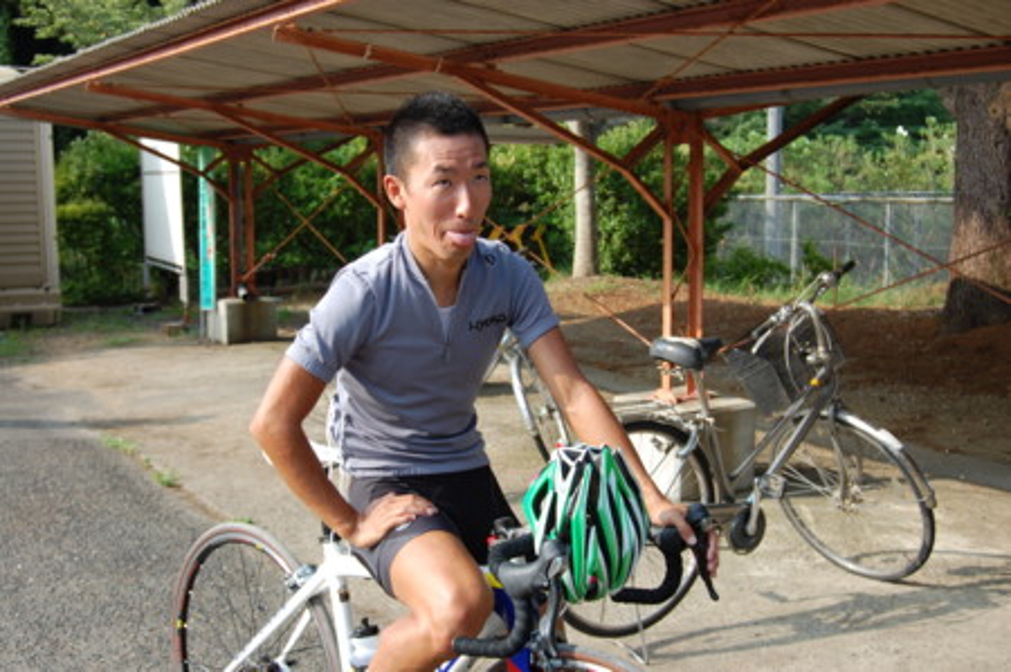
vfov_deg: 31.8
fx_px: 1178
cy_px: 336
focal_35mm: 42
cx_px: 506
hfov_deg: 46.4
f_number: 7.1
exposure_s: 1/200
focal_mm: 28
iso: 200
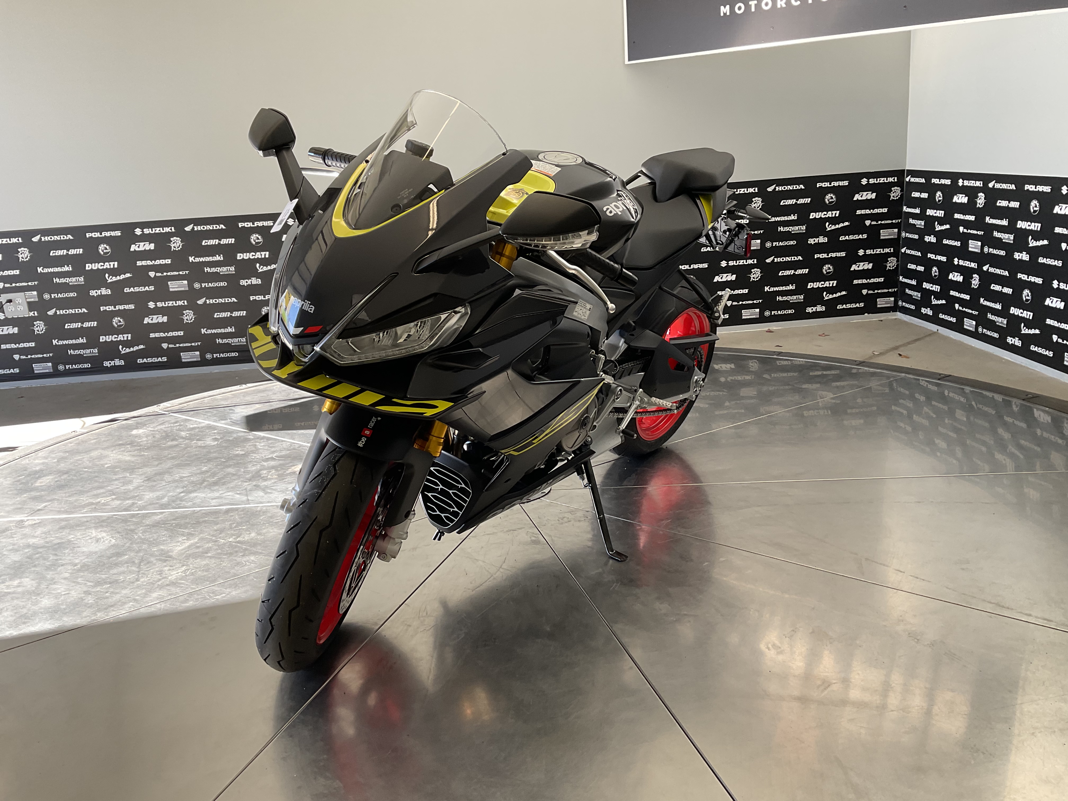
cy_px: 400
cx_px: 534
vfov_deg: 48.2
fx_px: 895
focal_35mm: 29
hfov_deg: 61.7
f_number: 1.8
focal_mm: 3
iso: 32
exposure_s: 1/122
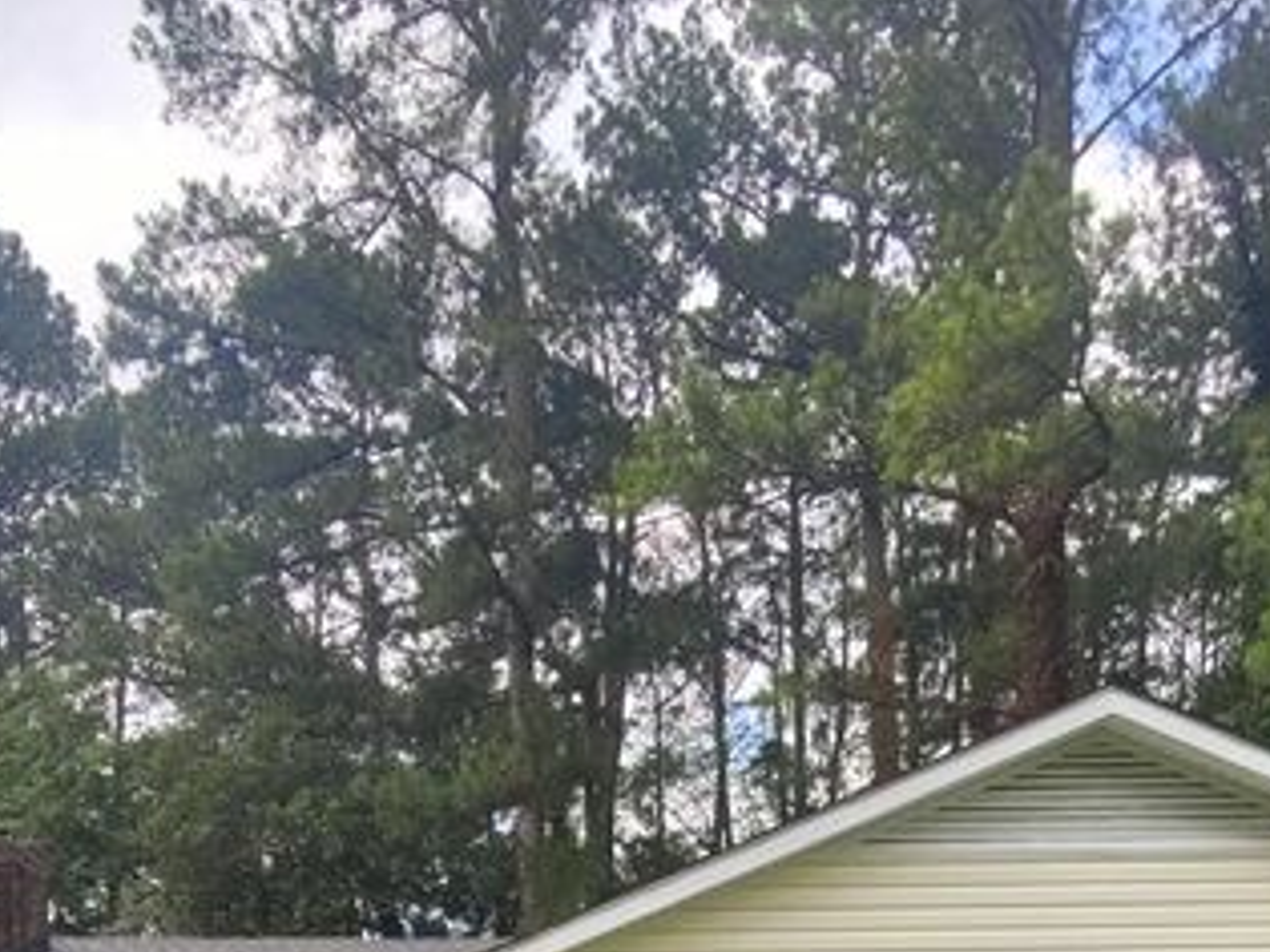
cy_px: 1351
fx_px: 1907
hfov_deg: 36.8
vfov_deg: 23.5
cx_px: 681
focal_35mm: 52
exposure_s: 1/1226
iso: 50
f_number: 2.2
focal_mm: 3.5
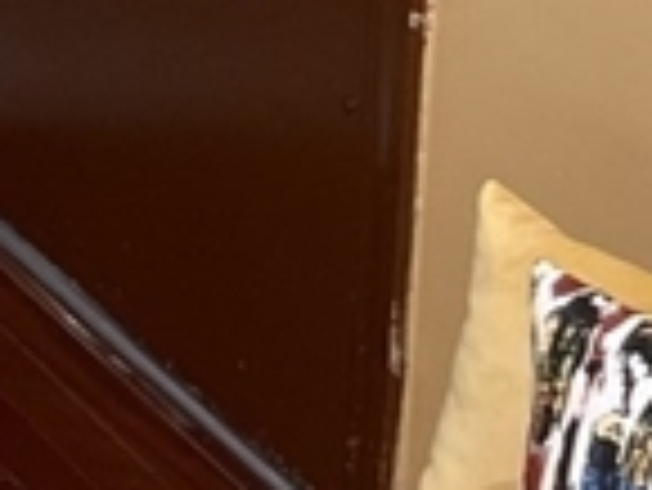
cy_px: -782
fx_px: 3450
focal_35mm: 183
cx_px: -1461
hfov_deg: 8.5
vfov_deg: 7.5
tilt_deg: -5.4
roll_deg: -0.4
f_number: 1.5
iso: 64
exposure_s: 1/60
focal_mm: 5.7
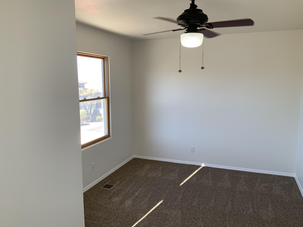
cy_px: 114
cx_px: 152
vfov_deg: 48.2
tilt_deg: -8.5
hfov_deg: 61.7
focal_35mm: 29
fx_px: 254
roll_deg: +1.3
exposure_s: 1/120
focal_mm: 3
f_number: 1.8
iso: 50
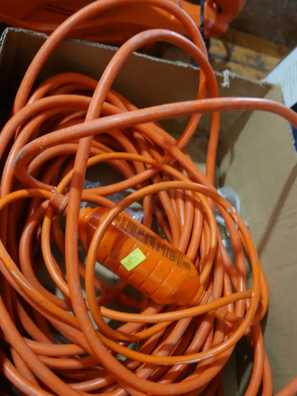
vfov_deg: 44.7
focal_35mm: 42
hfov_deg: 34.4
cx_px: 149
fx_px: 480
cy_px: 220
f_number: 4
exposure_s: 1/60
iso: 500
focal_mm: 18
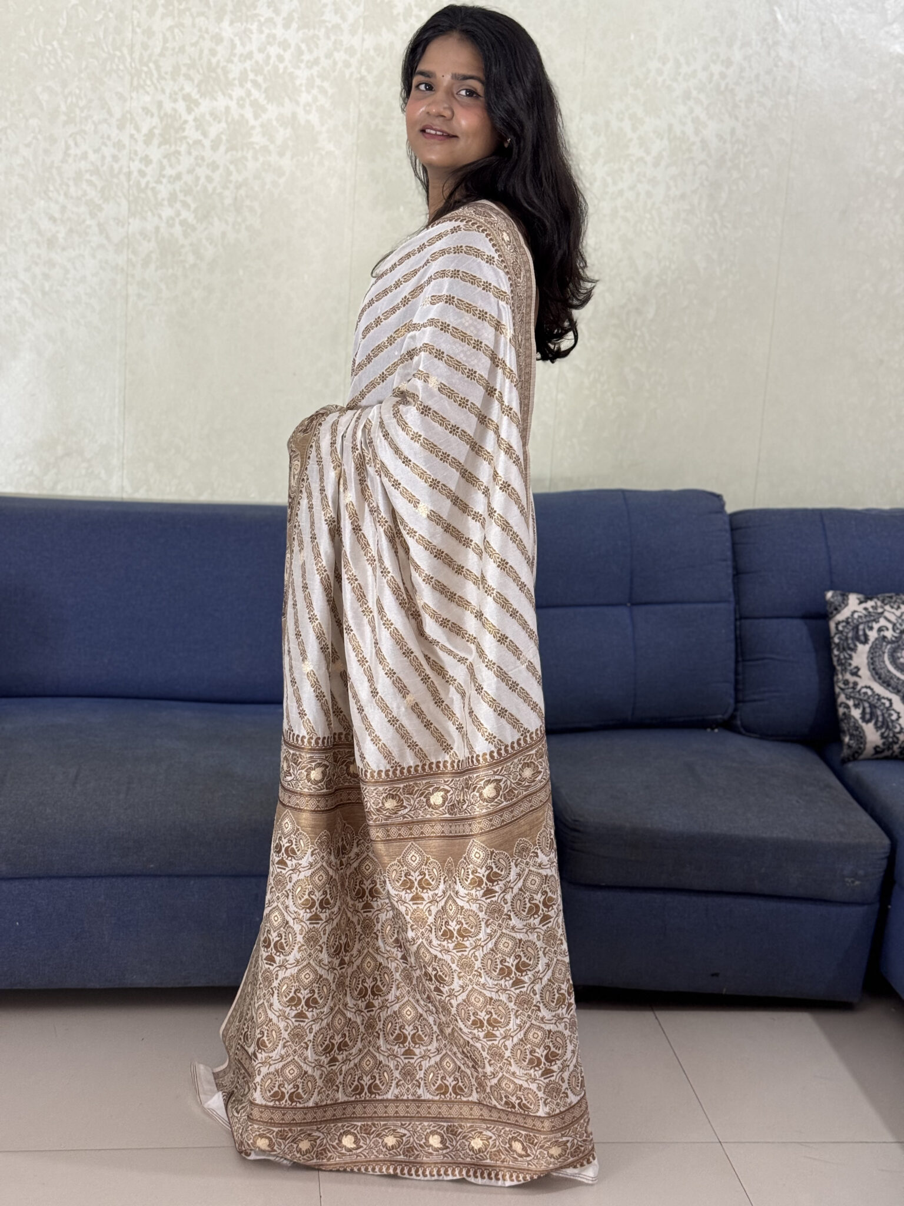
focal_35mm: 48
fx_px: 1671
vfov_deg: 39.7
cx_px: 452
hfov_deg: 30.3
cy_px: 603
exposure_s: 1/50
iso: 160
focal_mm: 6.76
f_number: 1.78
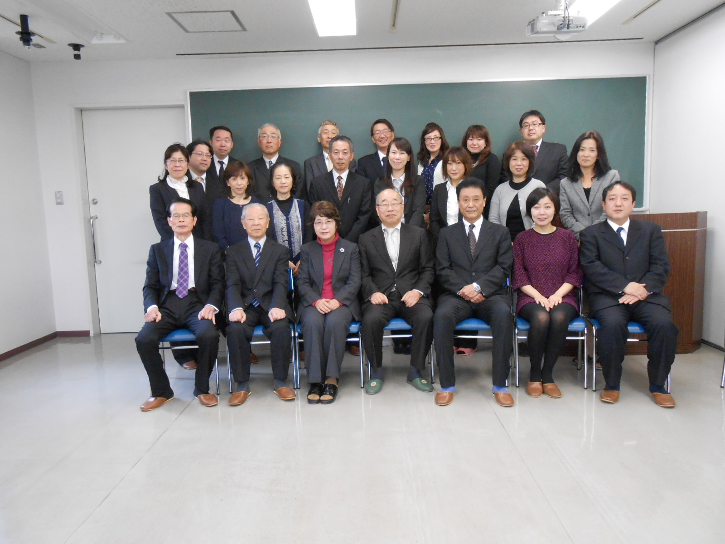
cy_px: 272
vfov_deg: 53.1
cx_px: 362
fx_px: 545
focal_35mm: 26
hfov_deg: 67.3
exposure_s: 1/20
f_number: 3.5
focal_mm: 4.6
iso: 400
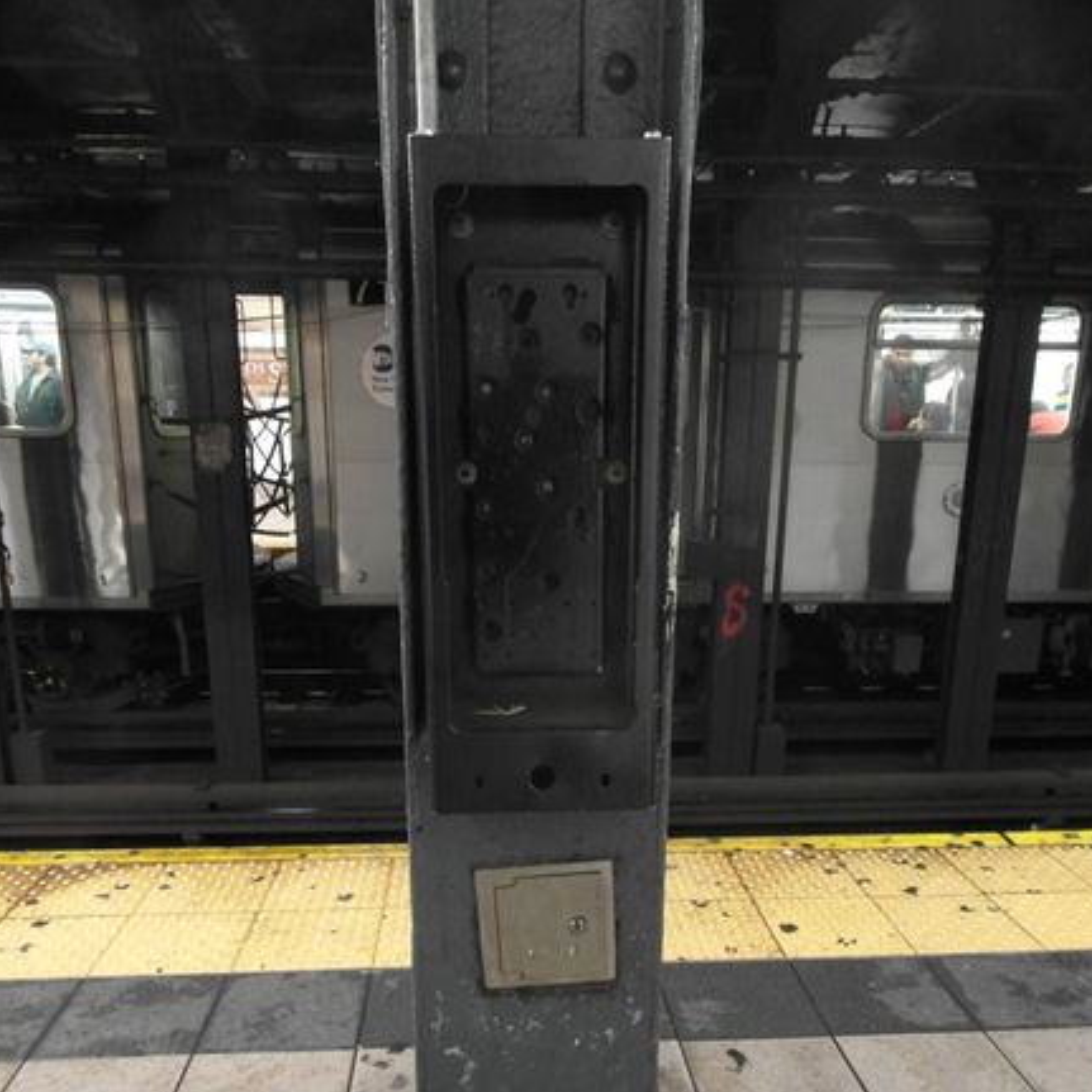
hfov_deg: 57.3
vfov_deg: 56.3
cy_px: 709
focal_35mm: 28
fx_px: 999
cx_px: 551
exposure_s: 1/20
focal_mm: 4.1
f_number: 2.8
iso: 800
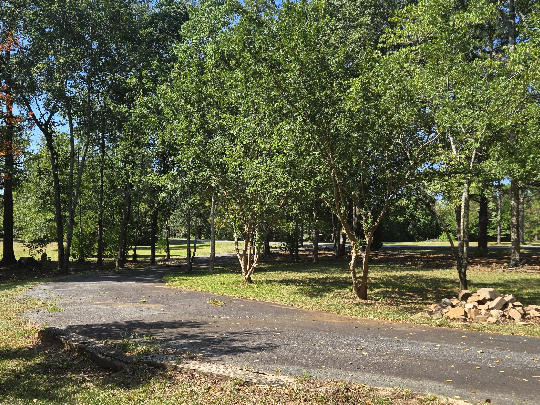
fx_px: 546
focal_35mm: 35
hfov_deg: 52.5
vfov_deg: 40.5
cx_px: 234
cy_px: 245
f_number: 1.8
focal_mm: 5.4
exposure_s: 1/955
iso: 25
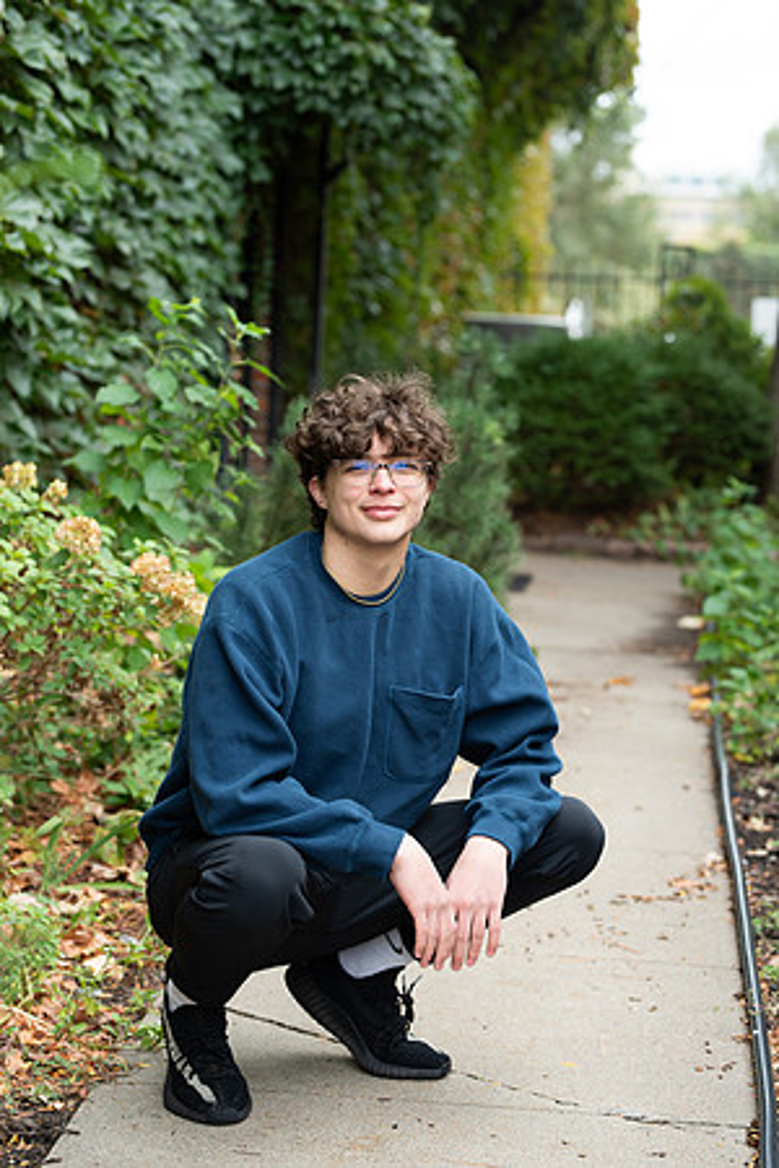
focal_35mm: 85
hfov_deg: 16.1
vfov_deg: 23.9
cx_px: 390
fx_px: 2759
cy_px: 584
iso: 160
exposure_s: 1/125
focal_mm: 85
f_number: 3.5
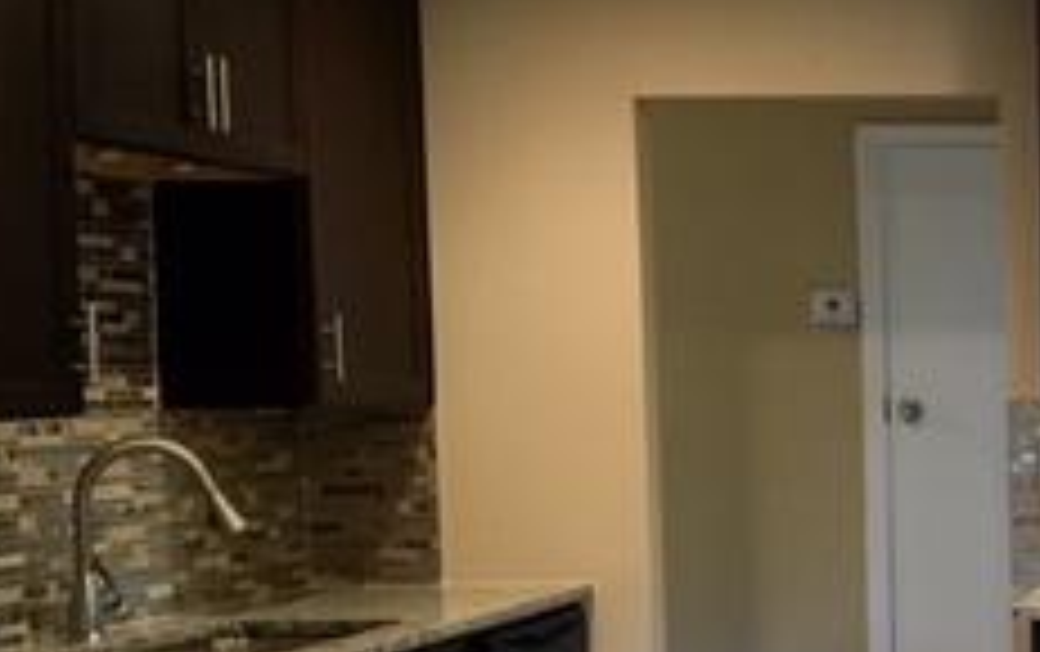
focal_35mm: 85
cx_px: 1409
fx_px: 2412
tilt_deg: -5.1
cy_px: 549
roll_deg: +0.4
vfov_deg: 15.3
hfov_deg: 21.6
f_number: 2.2
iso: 160
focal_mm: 4.15
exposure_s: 1/30
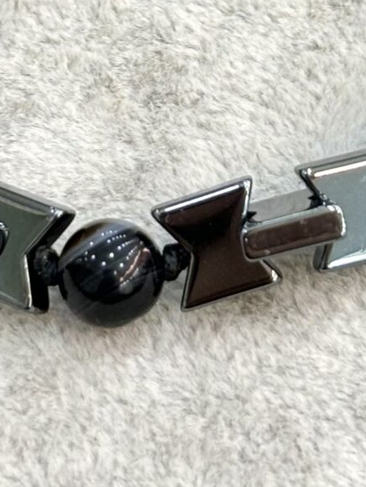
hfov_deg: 6.6
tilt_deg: -47.7
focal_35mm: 225
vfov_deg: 8.6
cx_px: 176
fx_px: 3172
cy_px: -295
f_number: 1.6
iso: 32
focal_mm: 5.96
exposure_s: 1/50
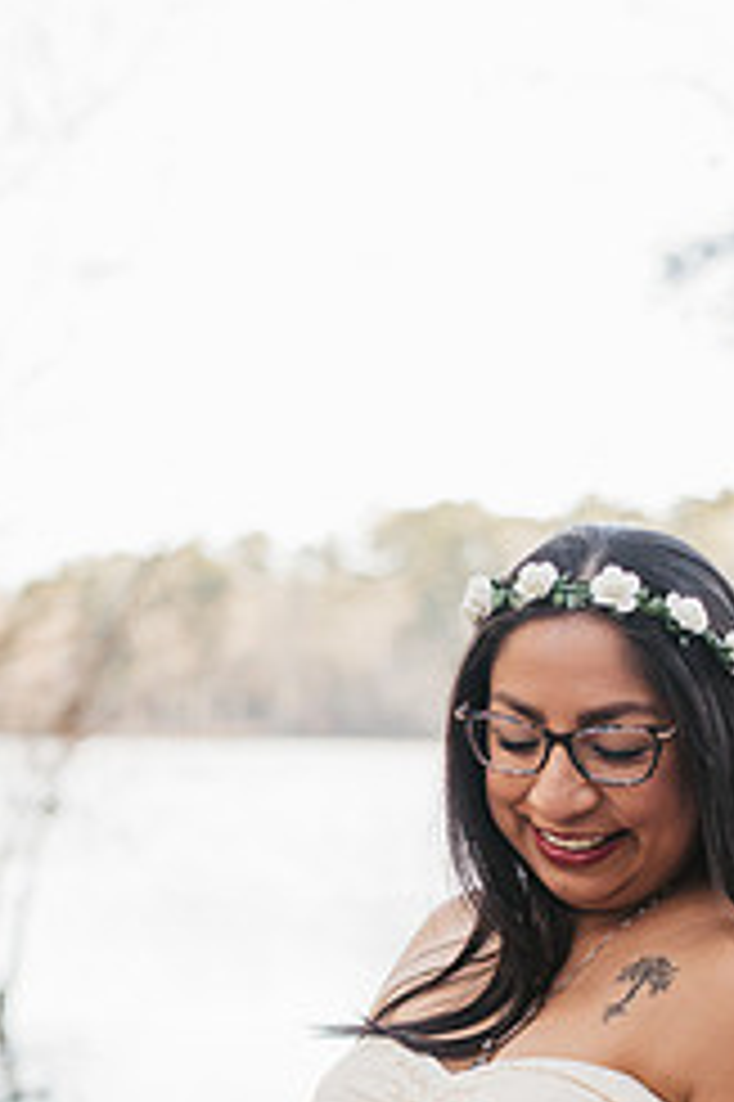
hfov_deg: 14.8
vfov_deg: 21.6
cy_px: 1003
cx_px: 419
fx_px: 2817
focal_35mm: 92
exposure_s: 1/400
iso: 400
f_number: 2.8
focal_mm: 50
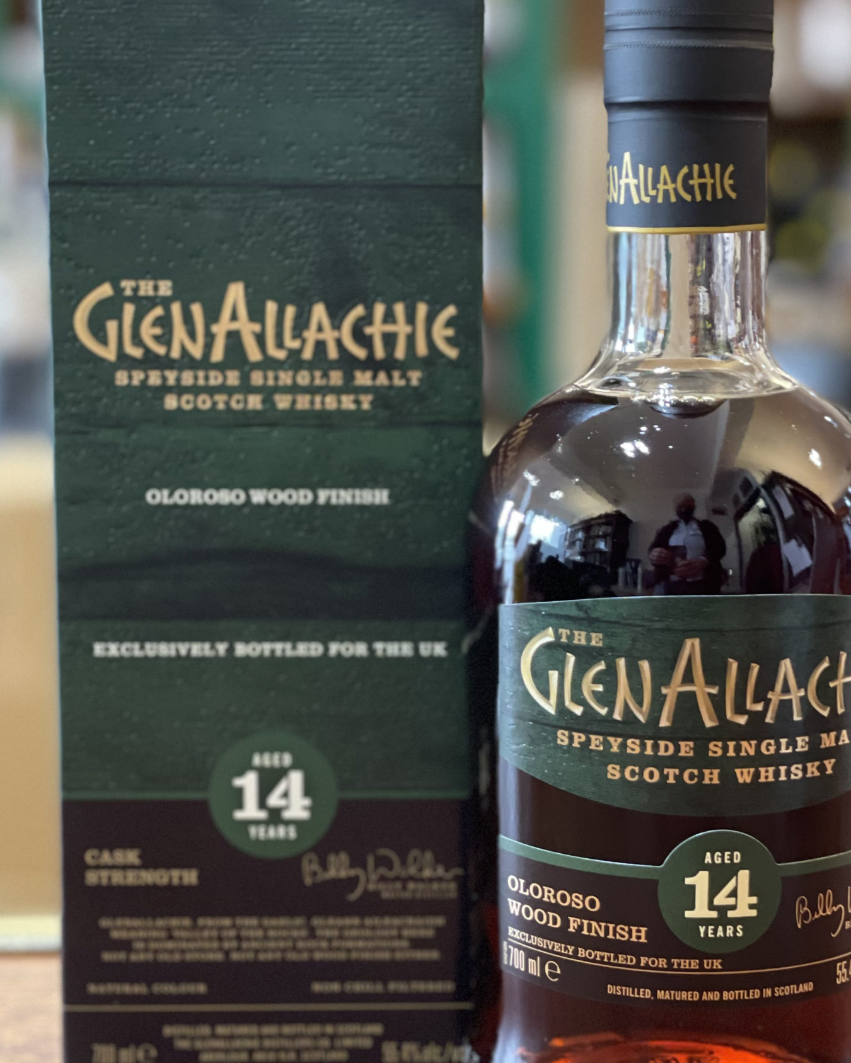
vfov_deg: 24.7
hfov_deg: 19.9
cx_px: 479
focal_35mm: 77
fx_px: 2424
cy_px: 589
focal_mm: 6
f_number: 2
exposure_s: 1/33
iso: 400
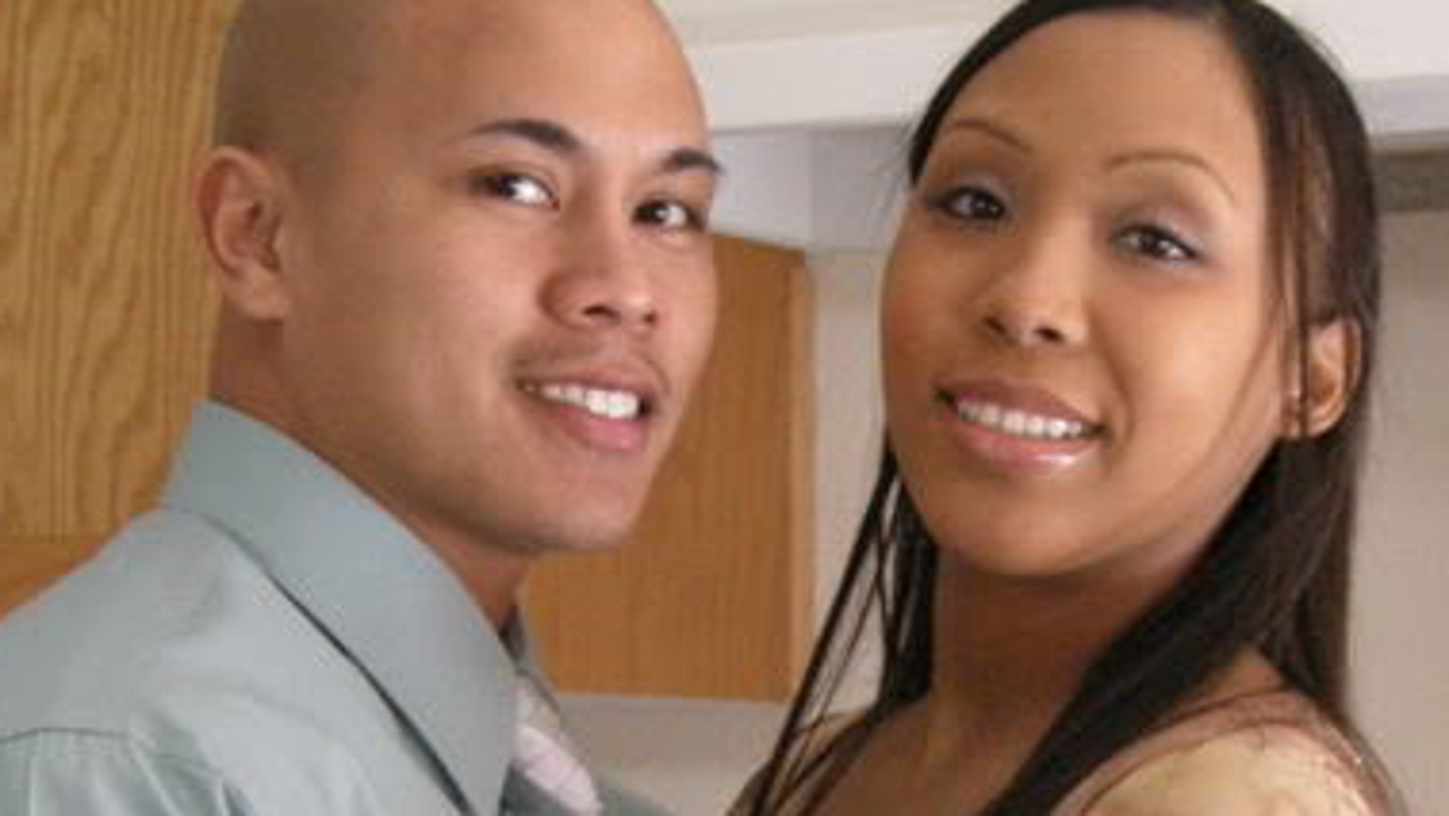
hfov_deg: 15.0
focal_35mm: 143
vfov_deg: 8.4
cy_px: 958
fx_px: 5497
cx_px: 928
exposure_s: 1/34
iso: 400
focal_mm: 12.9
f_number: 3.5
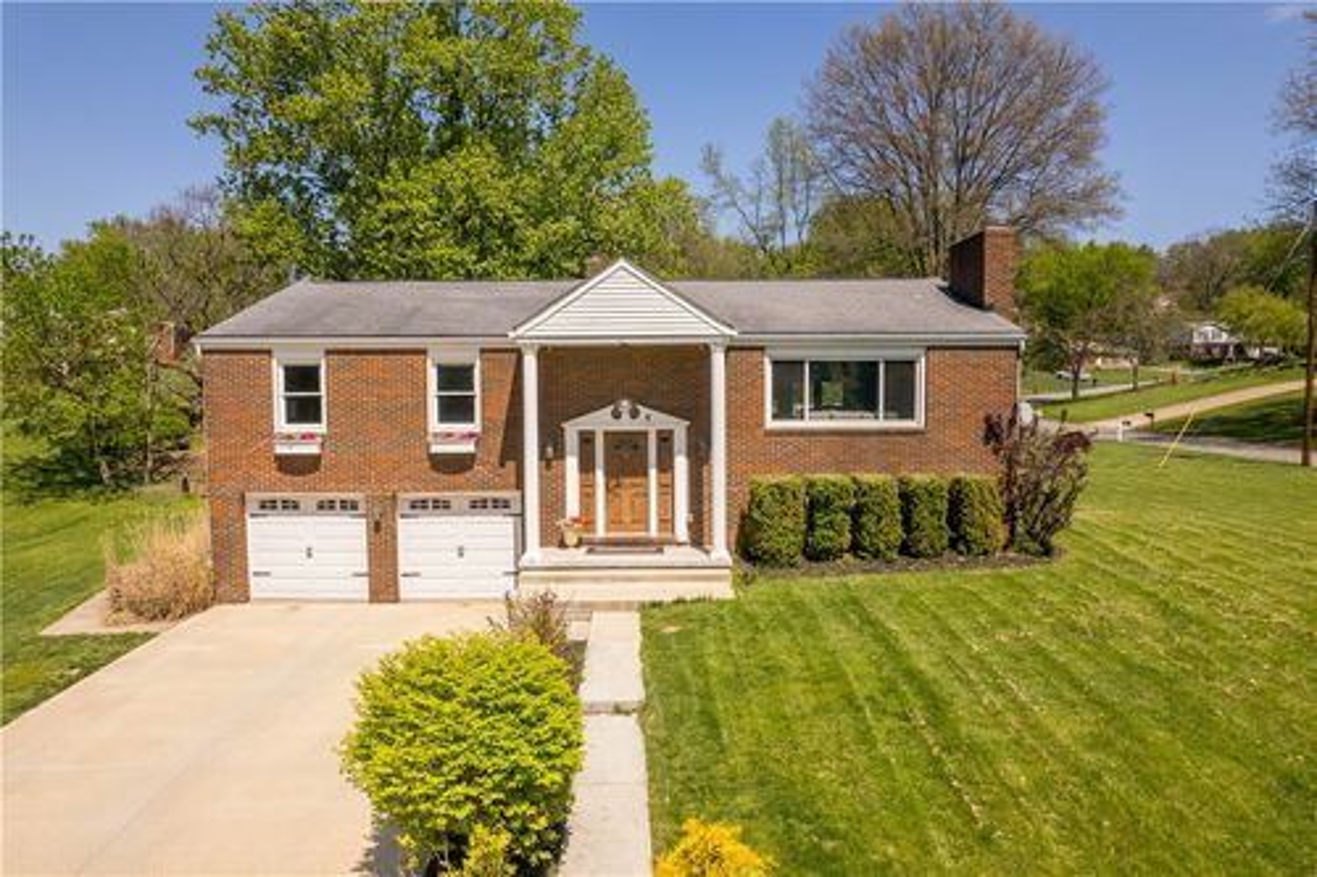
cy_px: 438
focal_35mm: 22
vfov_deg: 57.2
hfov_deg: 78.6
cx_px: 658
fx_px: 805
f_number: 2.8
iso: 140
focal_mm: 8.38
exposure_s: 1/800
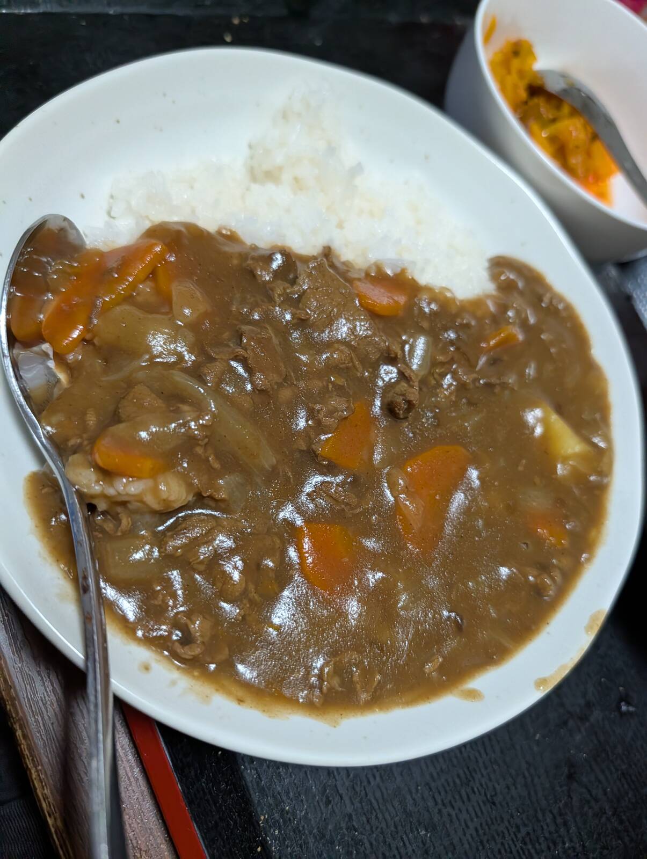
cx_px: 324
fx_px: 597
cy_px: 430
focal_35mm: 24
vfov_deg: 71.5
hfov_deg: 56.9
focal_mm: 6.9
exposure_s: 1/190
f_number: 1.68
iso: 1517
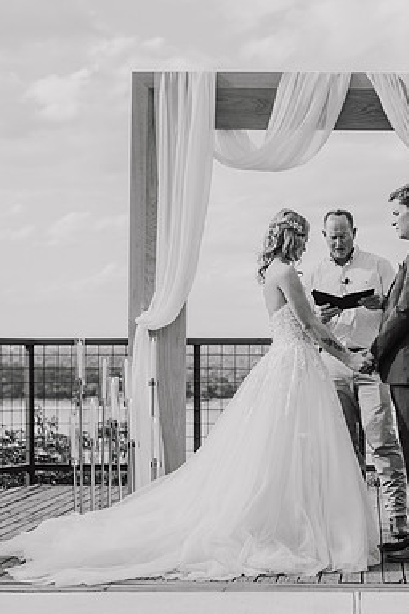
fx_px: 1296
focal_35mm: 76
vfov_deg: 26.7
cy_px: 307
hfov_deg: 17.6
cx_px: 385
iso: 200
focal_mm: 50
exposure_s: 1/1000
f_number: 8
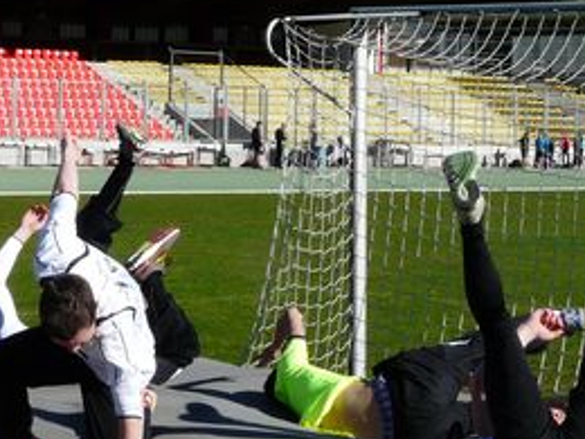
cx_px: 122
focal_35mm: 128
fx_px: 2163
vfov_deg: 11.6
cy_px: 149
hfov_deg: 15.3
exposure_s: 1/400
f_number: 6.3
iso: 100
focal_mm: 8.5
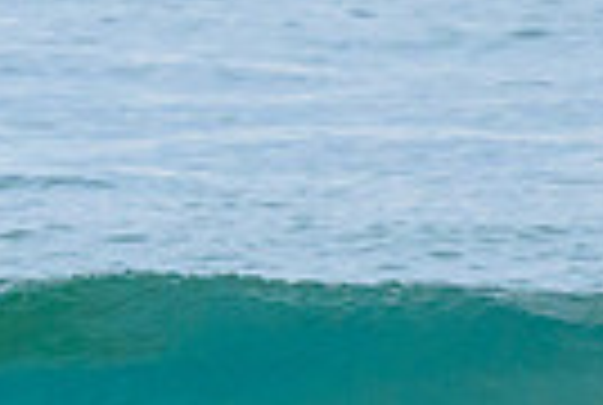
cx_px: -181
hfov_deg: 0.4
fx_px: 79555
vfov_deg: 0.3
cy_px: 381
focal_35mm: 4739
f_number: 6.3
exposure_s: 1/1600
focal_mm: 800
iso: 2000
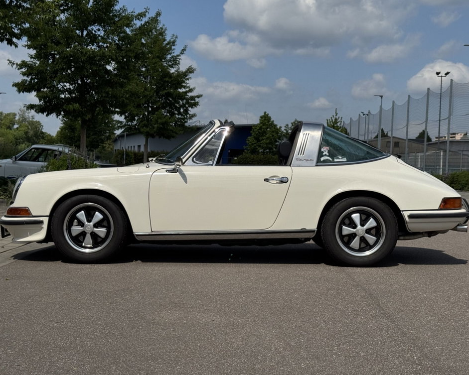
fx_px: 708
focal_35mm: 51
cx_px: 231
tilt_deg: -1.3
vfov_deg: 29.7
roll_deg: -2.6
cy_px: 187
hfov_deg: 36.7
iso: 64
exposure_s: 1/9009
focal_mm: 6.76
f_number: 1.78
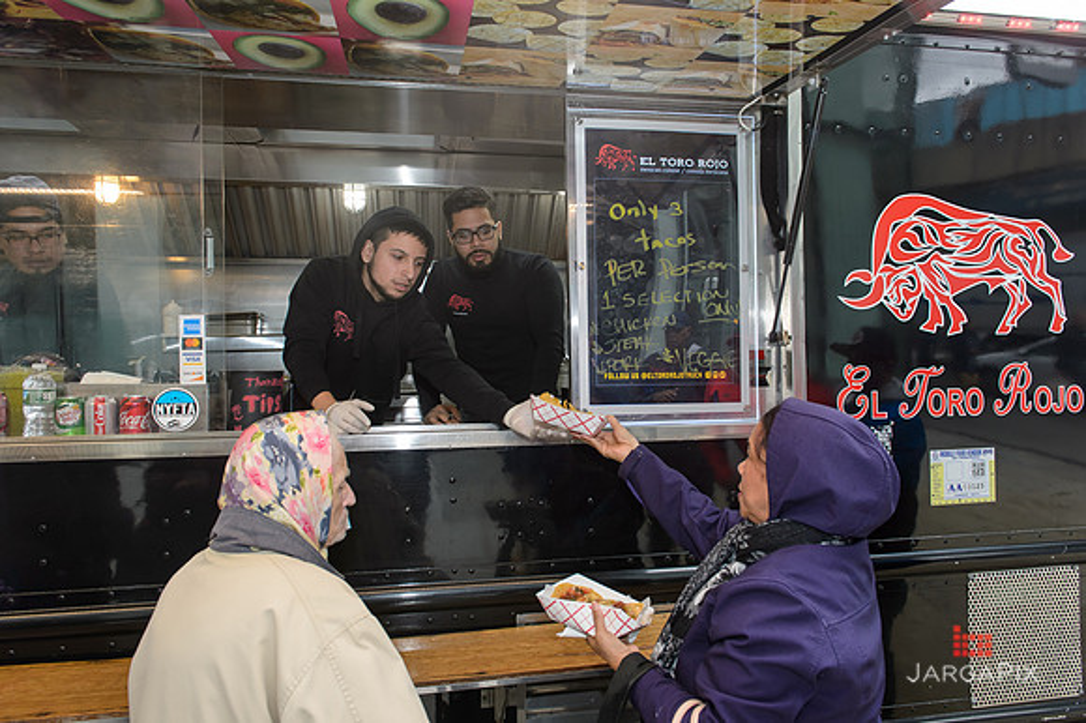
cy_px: 362
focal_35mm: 24
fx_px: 724
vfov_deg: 53.1
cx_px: 543
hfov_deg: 73.8
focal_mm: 24
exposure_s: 1/125
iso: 800
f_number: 4.5
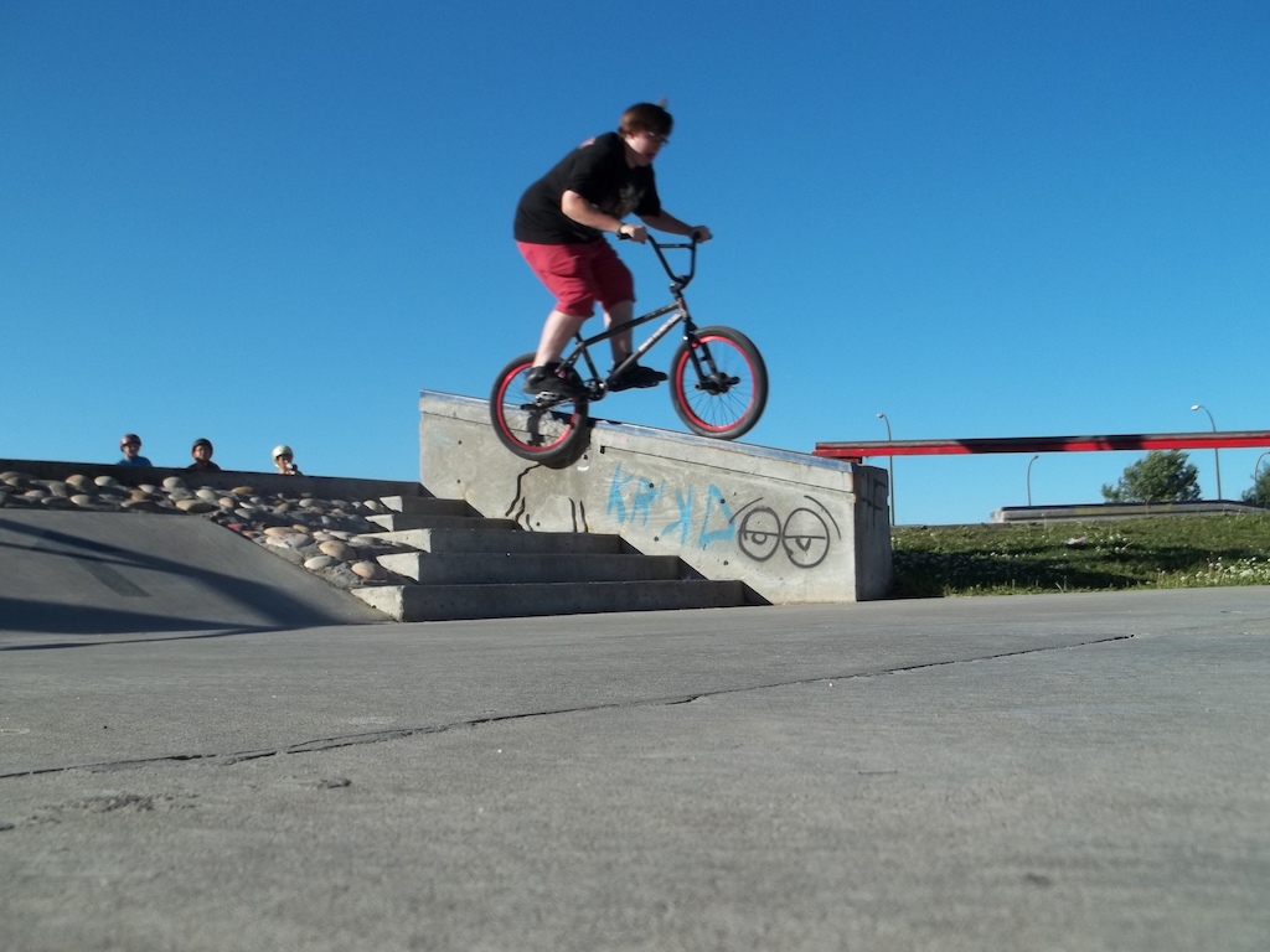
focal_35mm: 33
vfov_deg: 42.9
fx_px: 1211
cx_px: 635
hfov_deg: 55.4
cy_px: 476
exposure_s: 1/160
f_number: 8
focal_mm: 5.9
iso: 64
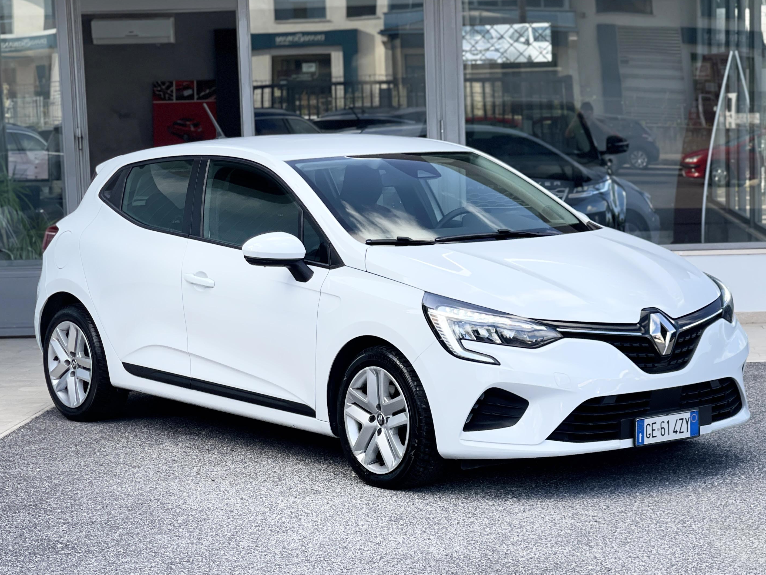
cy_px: 353
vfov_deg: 16.2
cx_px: 382
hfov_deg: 21.5
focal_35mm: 91
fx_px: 2014
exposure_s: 1/296
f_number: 2.2
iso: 25
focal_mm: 7.5
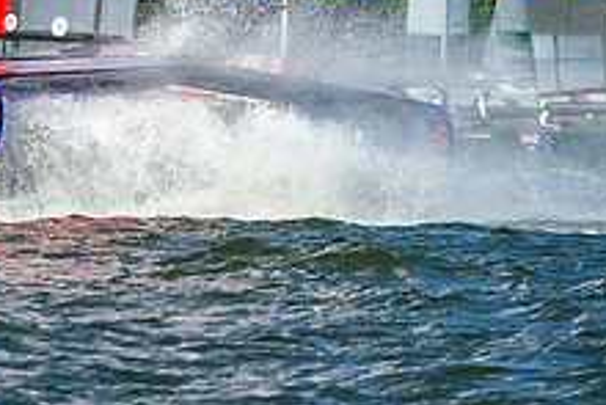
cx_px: -33
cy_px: -70
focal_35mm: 529
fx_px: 8910
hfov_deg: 3.9
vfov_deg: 2.6
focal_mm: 200
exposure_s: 1/2000
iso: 400
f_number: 5.6
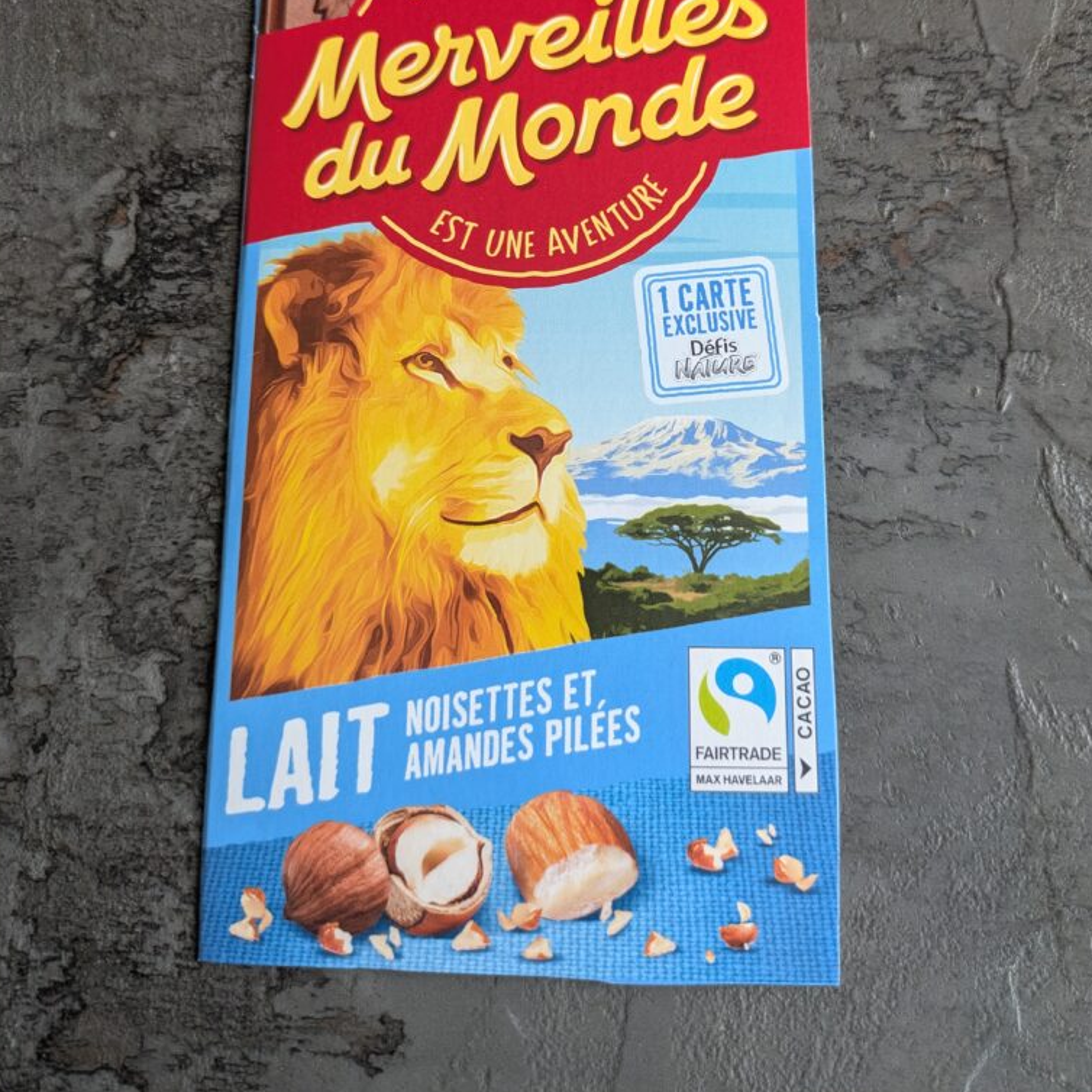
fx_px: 1071
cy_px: 363
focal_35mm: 30
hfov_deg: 54.0
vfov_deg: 53.0
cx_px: 543
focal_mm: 5.43
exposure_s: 1/100
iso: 149
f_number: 1.89
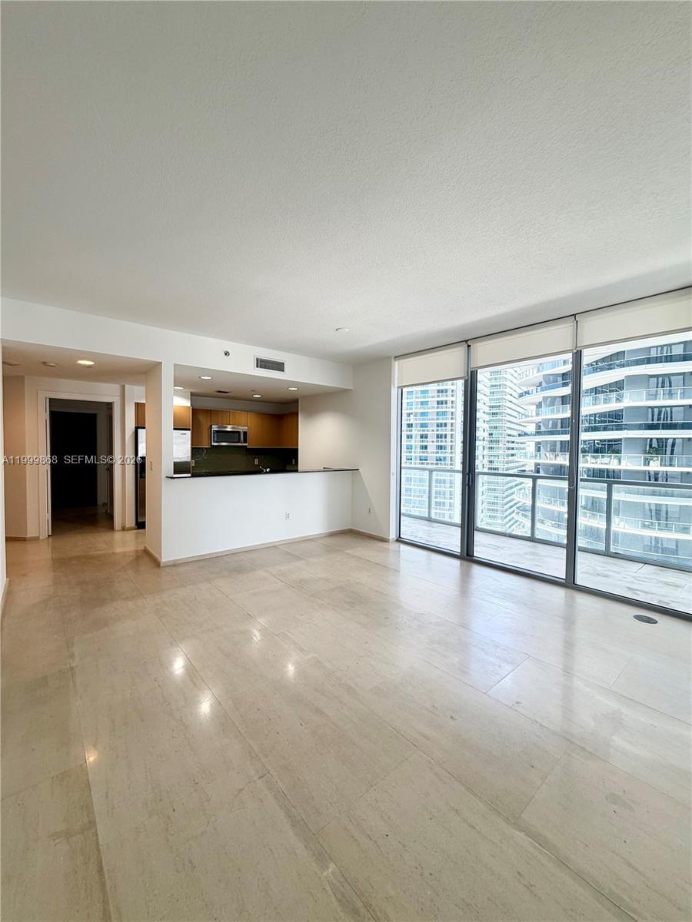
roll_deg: -0.8
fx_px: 373
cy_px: 461
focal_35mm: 14
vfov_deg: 102.1
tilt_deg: -2.4
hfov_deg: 85.7
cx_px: 346
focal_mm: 2.22
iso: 64
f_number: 2.2
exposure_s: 1/120
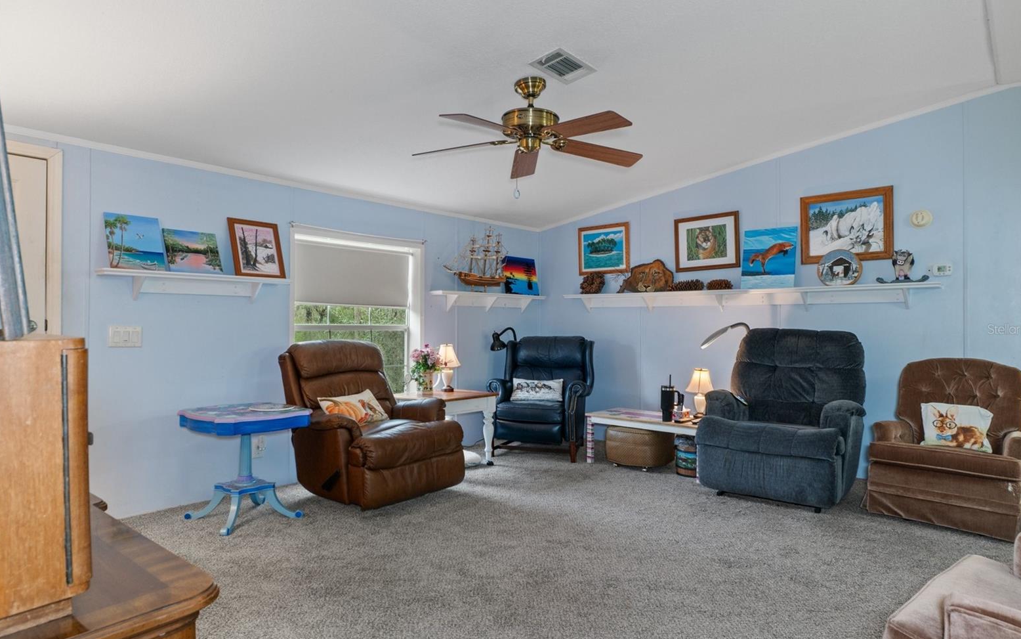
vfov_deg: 55.1
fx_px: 612
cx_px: 521
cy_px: 329
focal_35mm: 22
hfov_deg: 79.6
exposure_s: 1.6
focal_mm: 14
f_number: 8
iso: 320
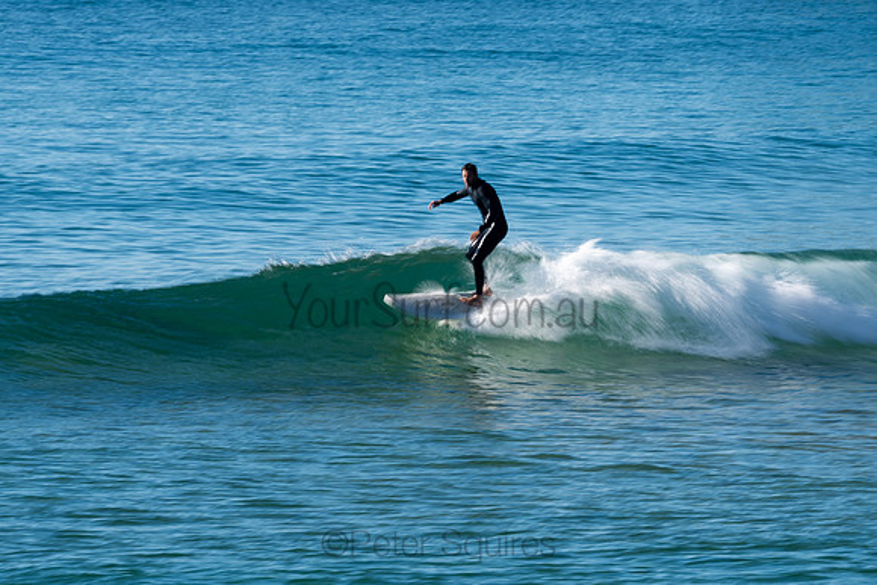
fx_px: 14584
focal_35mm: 599
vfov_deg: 2.3
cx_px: 448
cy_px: 286
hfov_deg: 3.4
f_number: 16
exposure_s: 1/20
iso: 31
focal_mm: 500
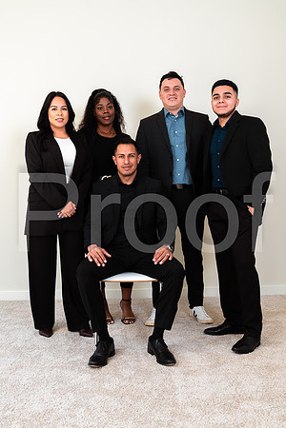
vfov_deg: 51.9
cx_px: 143
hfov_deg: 35.9
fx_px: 441
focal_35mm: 37
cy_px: 214
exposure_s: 1/160
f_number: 5.6
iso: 200
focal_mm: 37
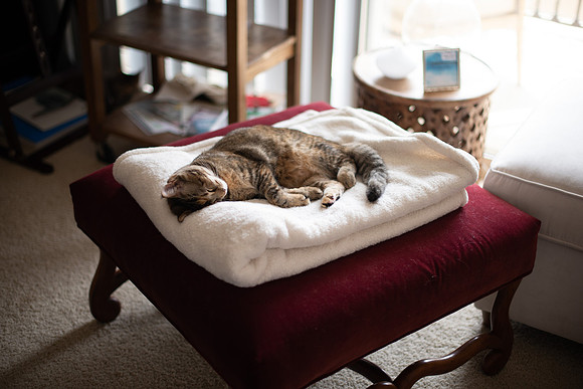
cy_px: 194
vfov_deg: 27.0
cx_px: 292
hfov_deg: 39.6
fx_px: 810
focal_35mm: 50
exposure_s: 1/250
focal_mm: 50
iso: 250
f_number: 1.6
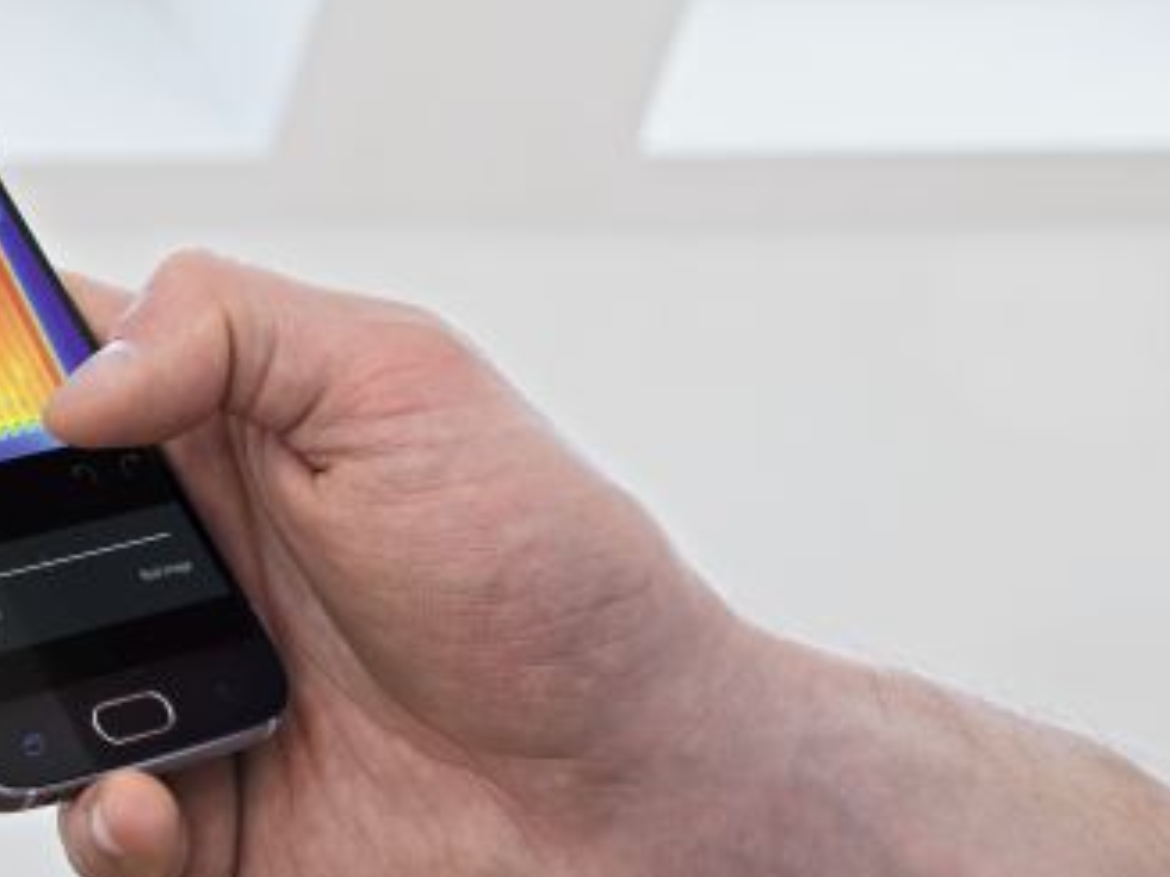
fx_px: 4460
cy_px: 712
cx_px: -233
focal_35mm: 132
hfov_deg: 14.5
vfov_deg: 11.2
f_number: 9
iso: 320
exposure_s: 1/25
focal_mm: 45
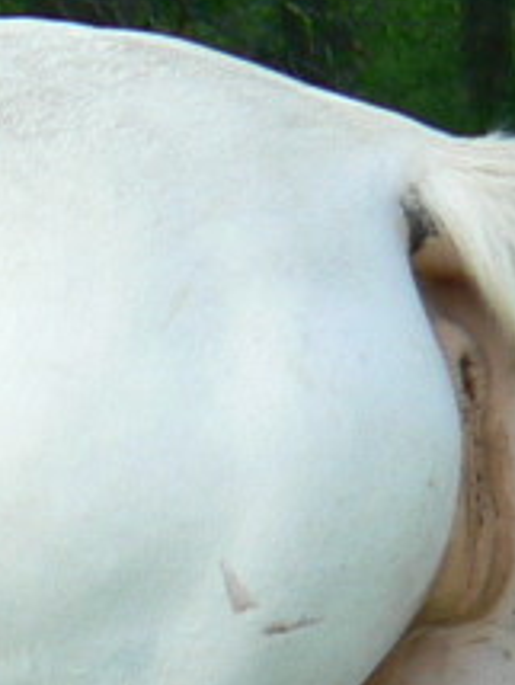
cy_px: 1024
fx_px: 23301
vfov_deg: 1.7
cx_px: -547
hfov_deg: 1.3
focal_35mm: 1177
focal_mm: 32.8
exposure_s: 1/400
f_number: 2.8
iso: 80
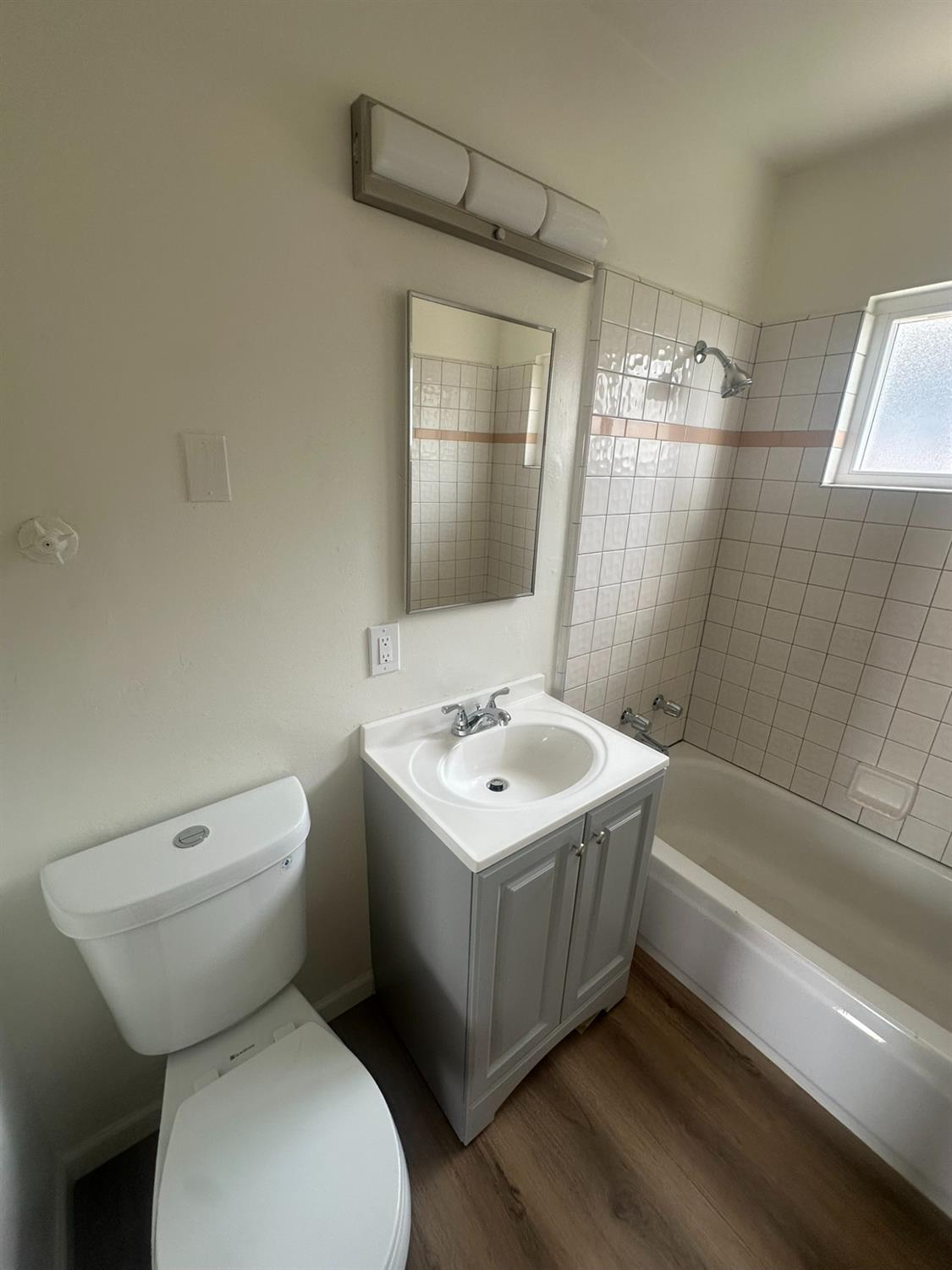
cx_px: 476
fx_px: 513
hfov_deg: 85.7
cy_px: 635
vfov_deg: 102.1
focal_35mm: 14
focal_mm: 2.22
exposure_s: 1/99
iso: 80
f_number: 2.2
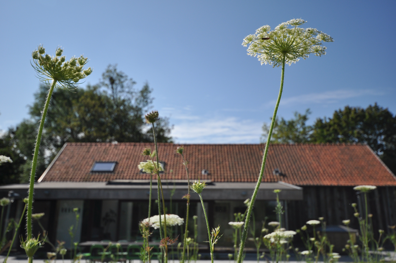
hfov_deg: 62.0
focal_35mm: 30
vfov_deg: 43.5
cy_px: 132
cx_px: 198
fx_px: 330
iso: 200
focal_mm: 20
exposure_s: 1/1250
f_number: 5.6
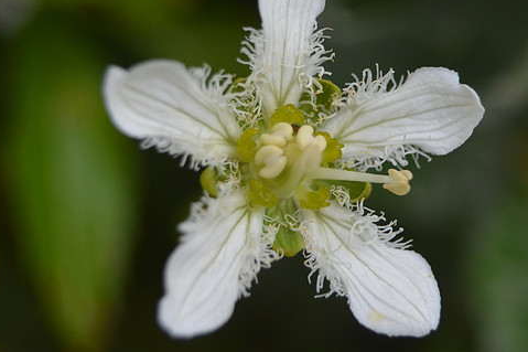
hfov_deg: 31.6
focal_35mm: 64
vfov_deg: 21.3
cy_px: 155
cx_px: 292
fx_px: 933
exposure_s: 1/1000
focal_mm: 35
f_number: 5
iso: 640
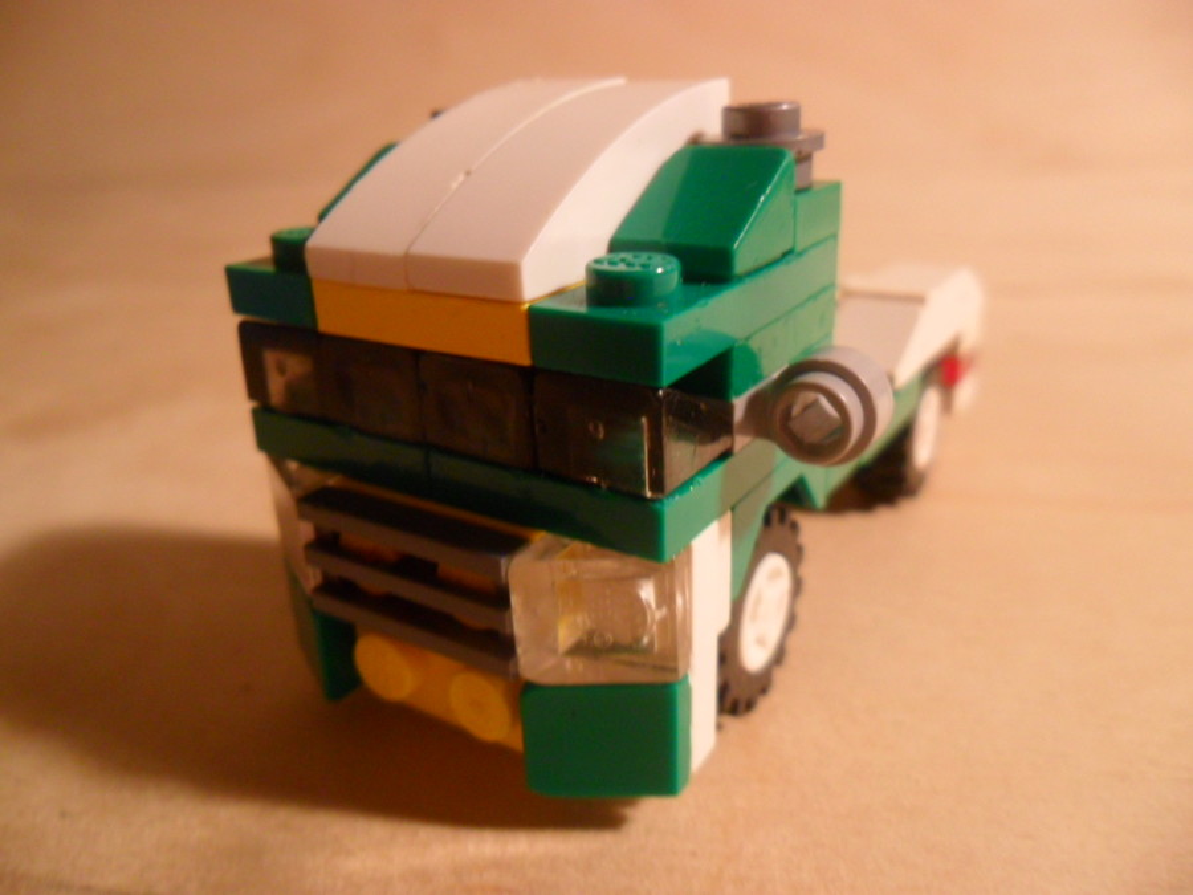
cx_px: 596
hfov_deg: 65.3
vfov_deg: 51.4
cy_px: 448
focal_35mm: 27
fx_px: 931
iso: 200
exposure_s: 1/8
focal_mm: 4.9
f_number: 3.5
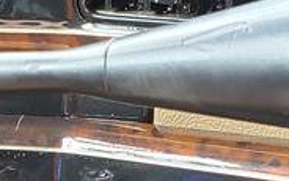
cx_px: 36
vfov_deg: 13.2
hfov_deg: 21.2
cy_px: 223
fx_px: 756
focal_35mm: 96
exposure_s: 1/45
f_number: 2.4
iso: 250
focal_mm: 4.3
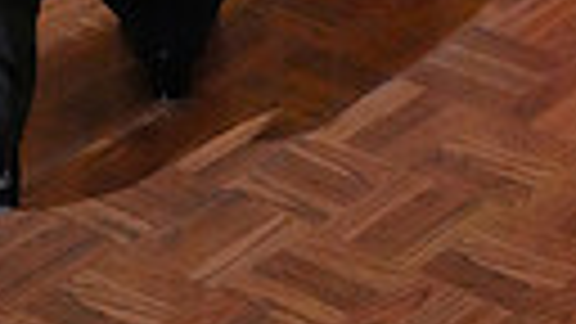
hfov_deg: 11.1
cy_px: -936
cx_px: 218
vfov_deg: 5.5
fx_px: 2963
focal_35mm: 194
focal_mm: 41
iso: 12800
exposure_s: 1/400
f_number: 4
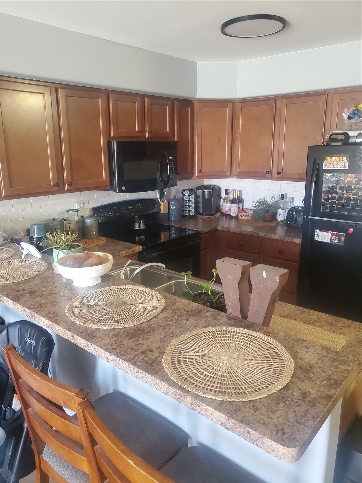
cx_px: 181
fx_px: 363
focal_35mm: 26
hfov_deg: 53.1
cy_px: 242
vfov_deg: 67.3
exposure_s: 1/40
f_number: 1.5
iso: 400
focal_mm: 4.3
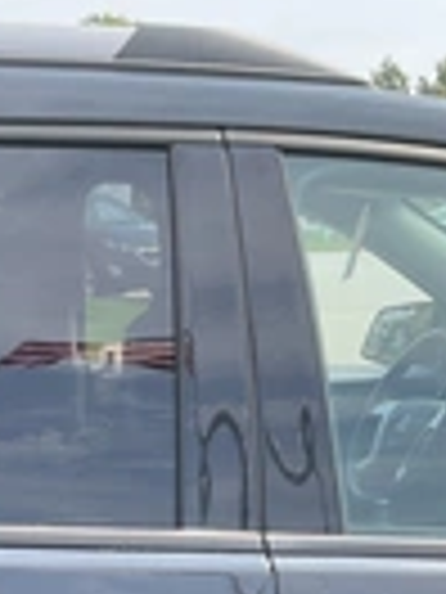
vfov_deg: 21.2
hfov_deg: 15.9
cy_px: 639
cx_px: -140
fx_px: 1512
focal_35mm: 88
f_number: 1.8
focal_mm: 3
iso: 25
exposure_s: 1/378
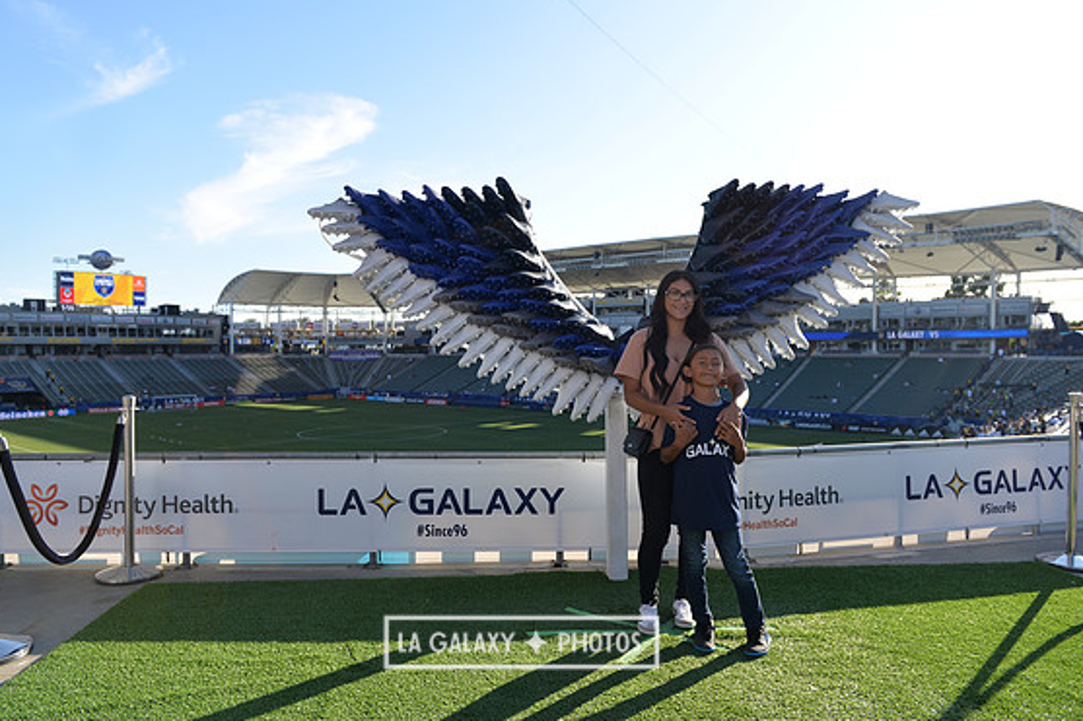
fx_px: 752
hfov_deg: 71.5
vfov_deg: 51.3
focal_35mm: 25
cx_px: 521
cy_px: 351
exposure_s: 1/640
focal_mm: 24
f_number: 4
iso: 100
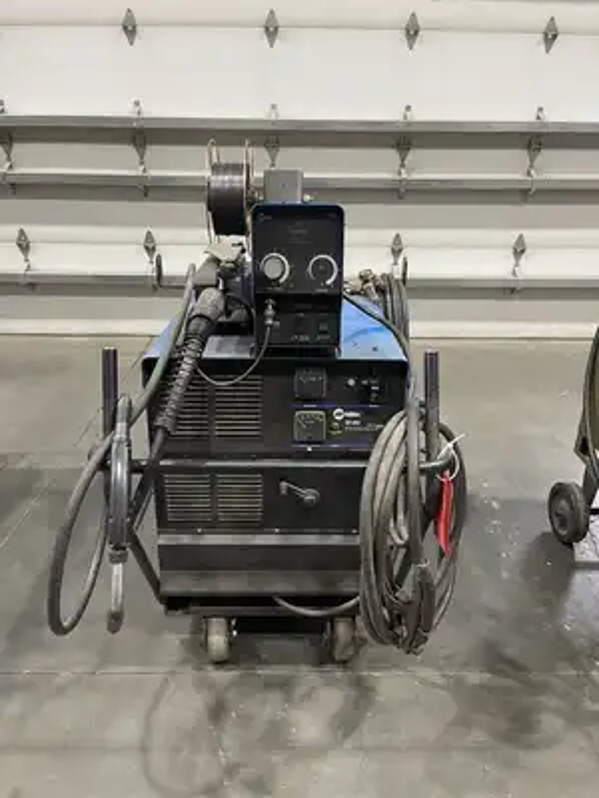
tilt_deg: -23.5
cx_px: 300
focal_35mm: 25
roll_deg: -0.4
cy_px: 399
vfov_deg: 69.4
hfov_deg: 54.9
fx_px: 577
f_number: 1.6
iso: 400
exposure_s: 1/40
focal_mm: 5.1
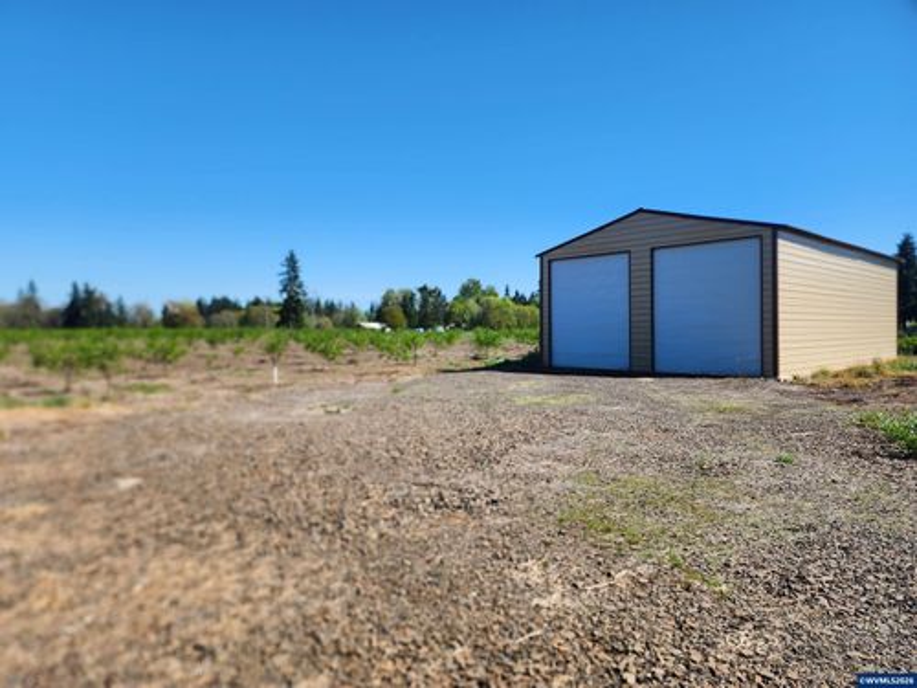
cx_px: 458
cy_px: 344
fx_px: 609
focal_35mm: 23
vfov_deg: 58.9
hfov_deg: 73.9
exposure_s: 1/957
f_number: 1.8
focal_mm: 6.4
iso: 12
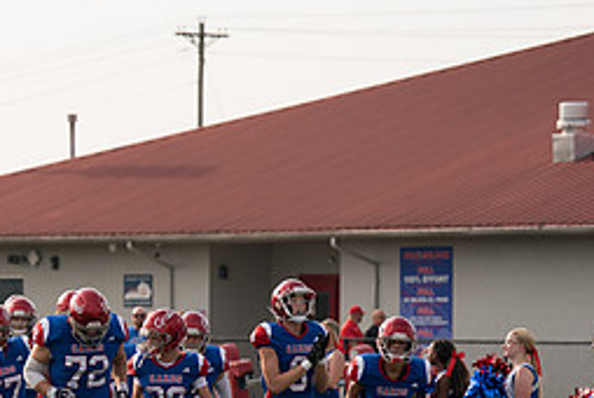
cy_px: 380
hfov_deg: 7.2
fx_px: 4675
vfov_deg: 4.9
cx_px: -82
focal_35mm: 283
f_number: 3.2
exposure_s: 1/1000
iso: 100
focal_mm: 124
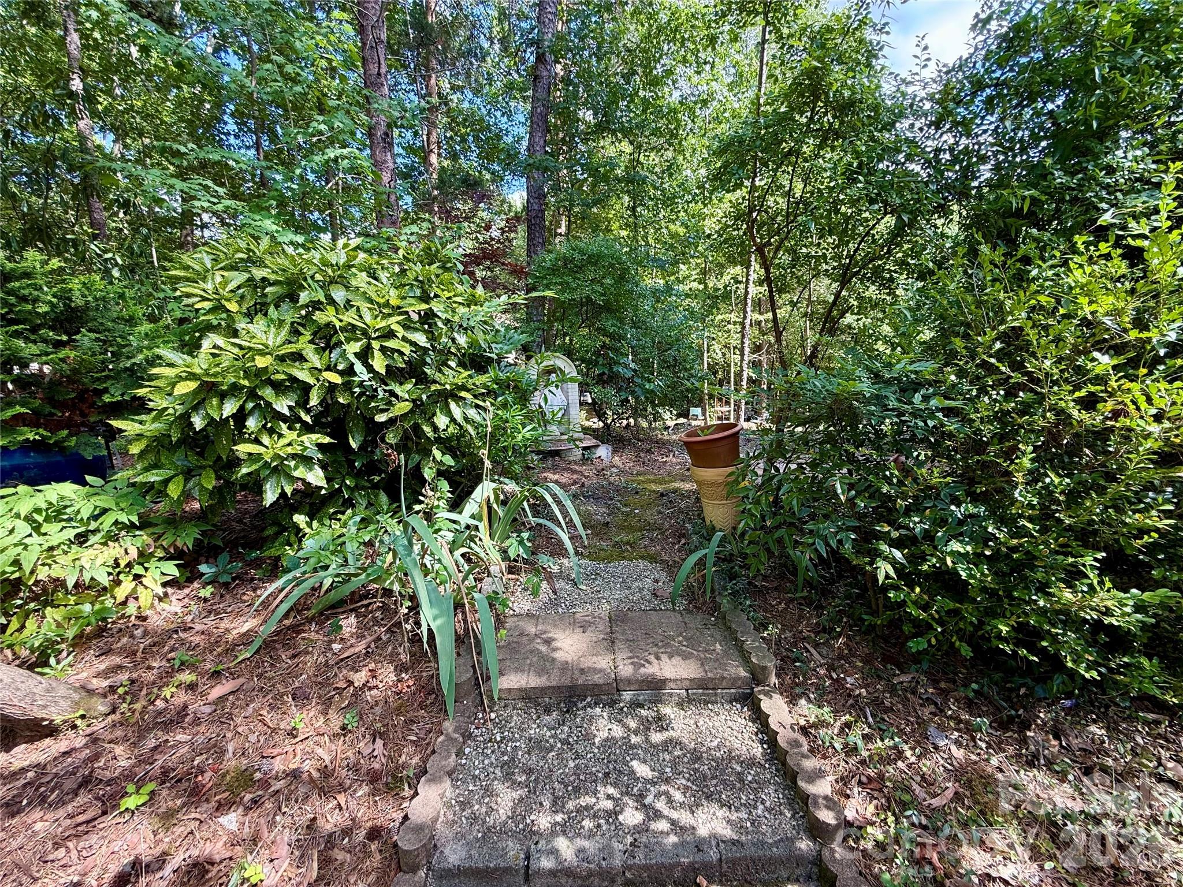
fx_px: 478
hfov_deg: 102.1
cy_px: 444
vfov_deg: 85.7
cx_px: 592
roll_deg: +2.4
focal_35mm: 14
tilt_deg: -8.0
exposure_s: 1/149
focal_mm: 2.22
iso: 50
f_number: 2.2
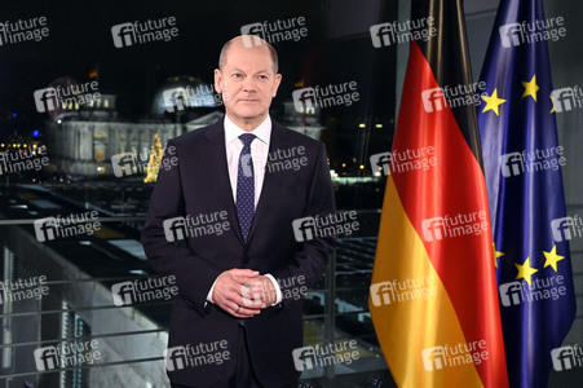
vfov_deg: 29.8
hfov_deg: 43.6
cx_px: 292
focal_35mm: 45
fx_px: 728
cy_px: 194
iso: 8000
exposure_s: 1/160
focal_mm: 45
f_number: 5
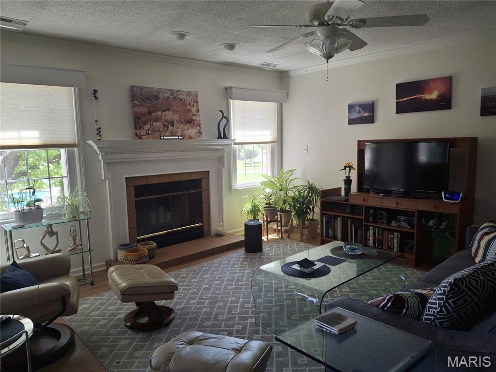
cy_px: 186
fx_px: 358
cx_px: 248
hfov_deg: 69.4
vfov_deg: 54.9
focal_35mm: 25
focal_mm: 4.69
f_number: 1.8
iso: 100
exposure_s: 1/100
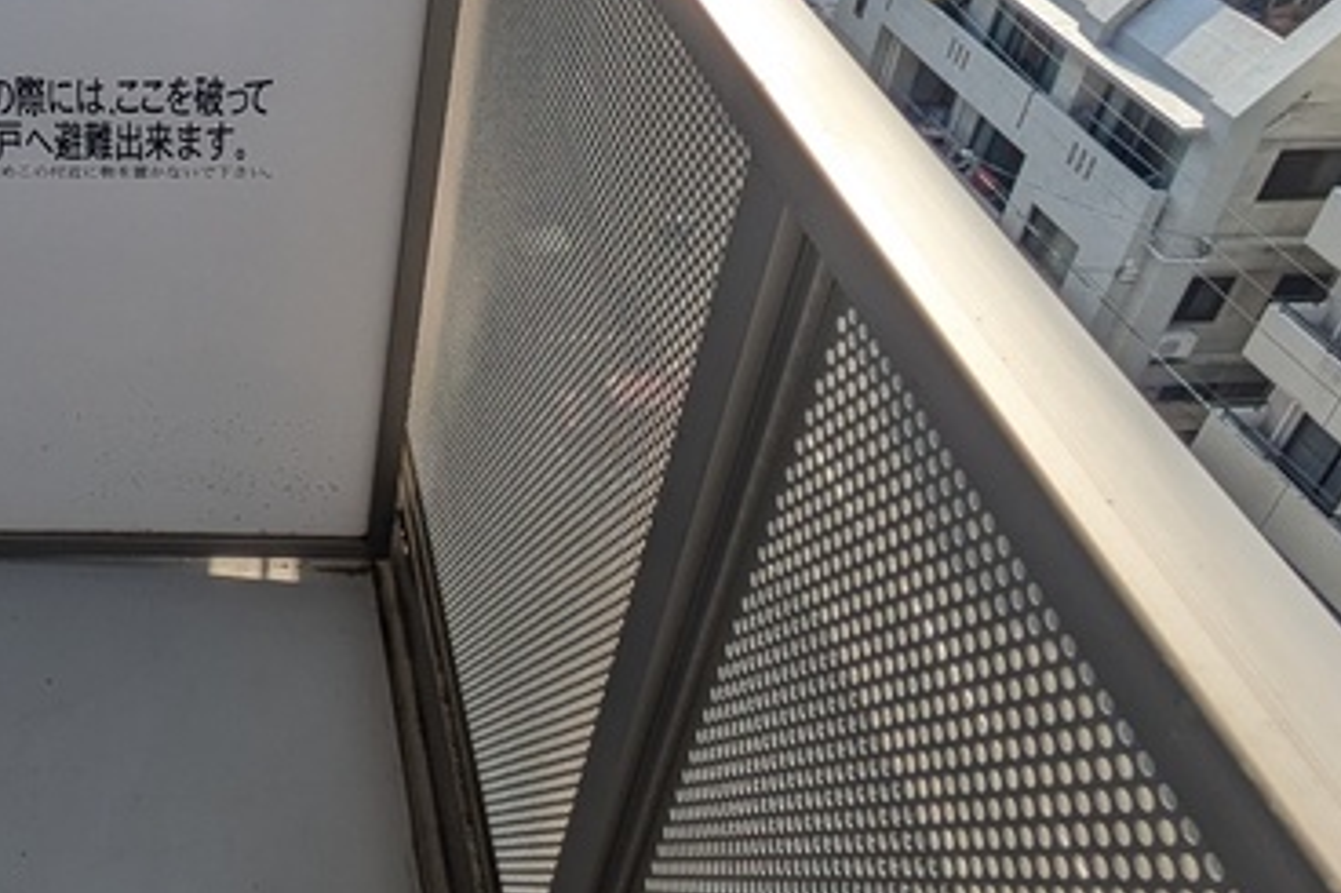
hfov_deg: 45.2
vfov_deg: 33.7
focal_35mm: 38
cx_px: 95
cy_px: 149
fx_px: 1415
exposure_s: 1/1250
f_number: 2.2
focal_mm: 1.83
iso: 50
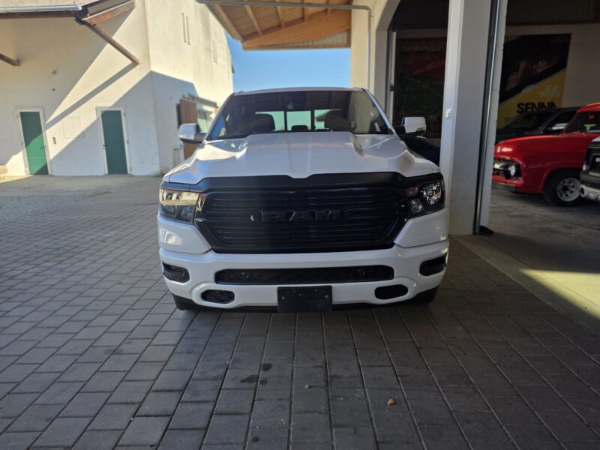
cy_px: 225
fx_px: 399
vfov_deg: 58.9
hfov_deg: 73.9
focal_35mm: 23
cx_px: 300
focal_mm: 6.25
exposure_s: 1/2397
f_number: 1.7
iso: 80
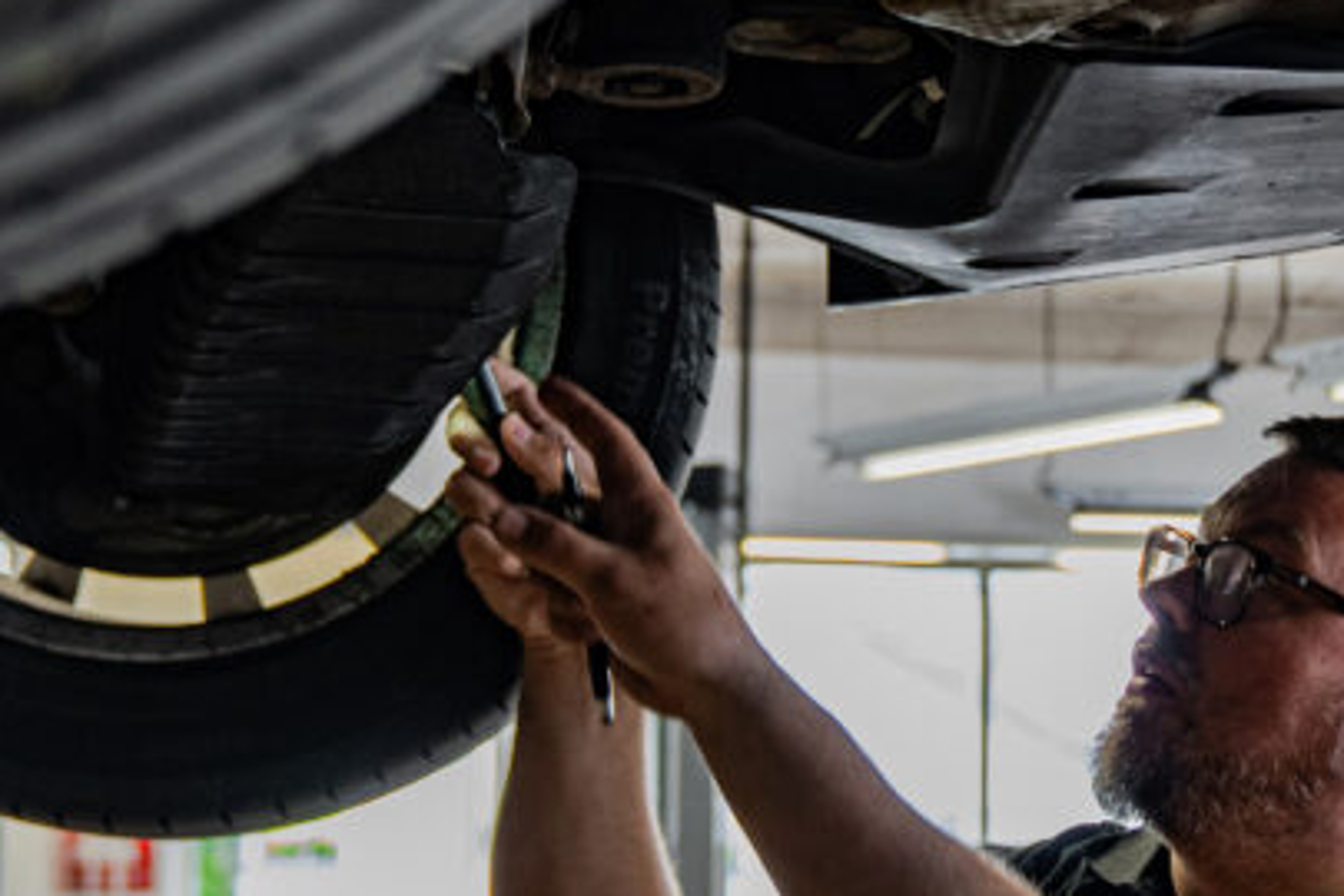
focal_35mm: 81
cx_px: 976
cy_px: 506
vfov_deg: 16.8
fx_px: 3024
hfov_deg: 24.8
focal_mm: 32
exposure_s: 1/160
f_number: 3.2
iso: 640
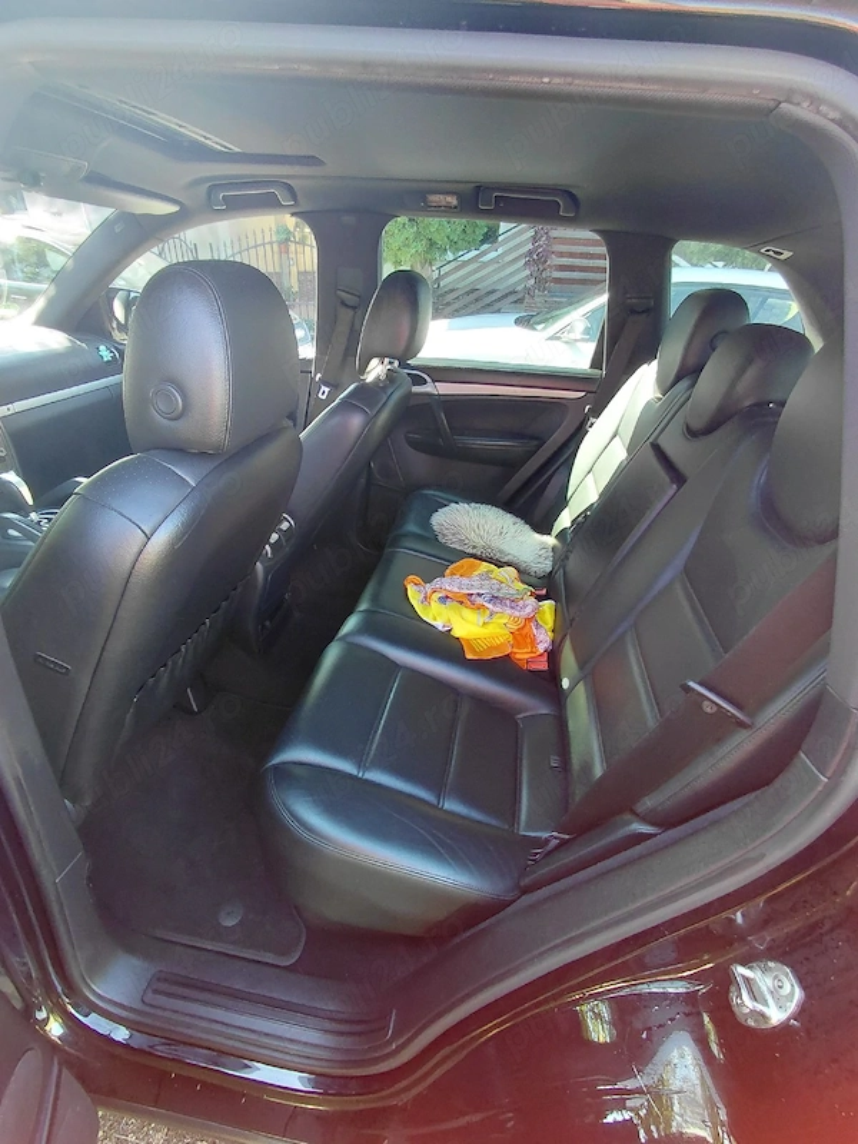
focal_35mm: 16
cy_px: 572
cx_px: 429
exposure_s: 1/50
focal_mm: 1.64
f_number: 2.2
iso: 100
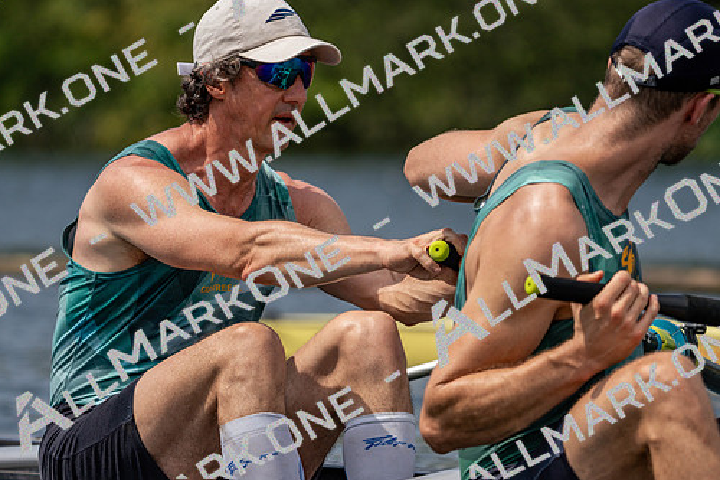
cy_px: 231
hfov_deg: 5.5
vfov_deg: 3.7
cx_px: 308
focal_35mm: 376
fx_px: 7517
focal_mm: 324
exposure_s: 1/1600
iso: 200
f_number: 6.3
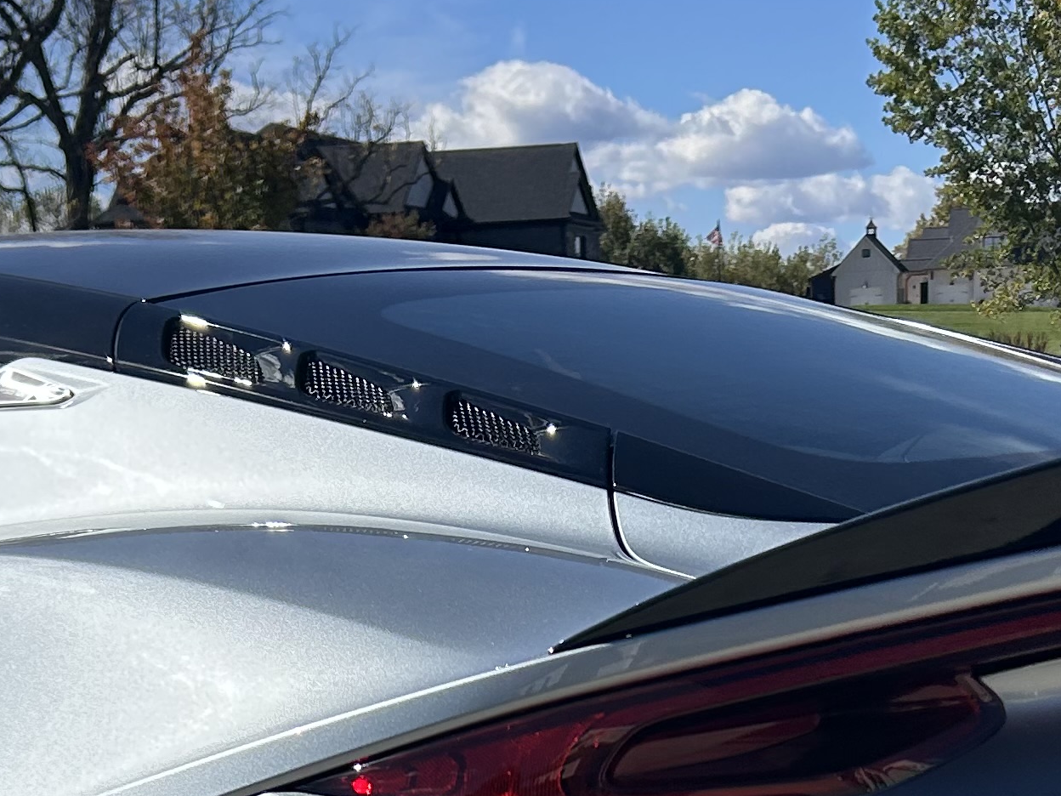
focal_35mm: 84
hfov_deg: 23.2
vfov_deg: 16.0
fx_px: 2575
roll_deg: +2.5
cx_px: 640
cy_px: 1219
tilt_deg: -19.0
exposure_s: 1/9434
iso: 50
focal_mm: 5.7
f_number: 1.5
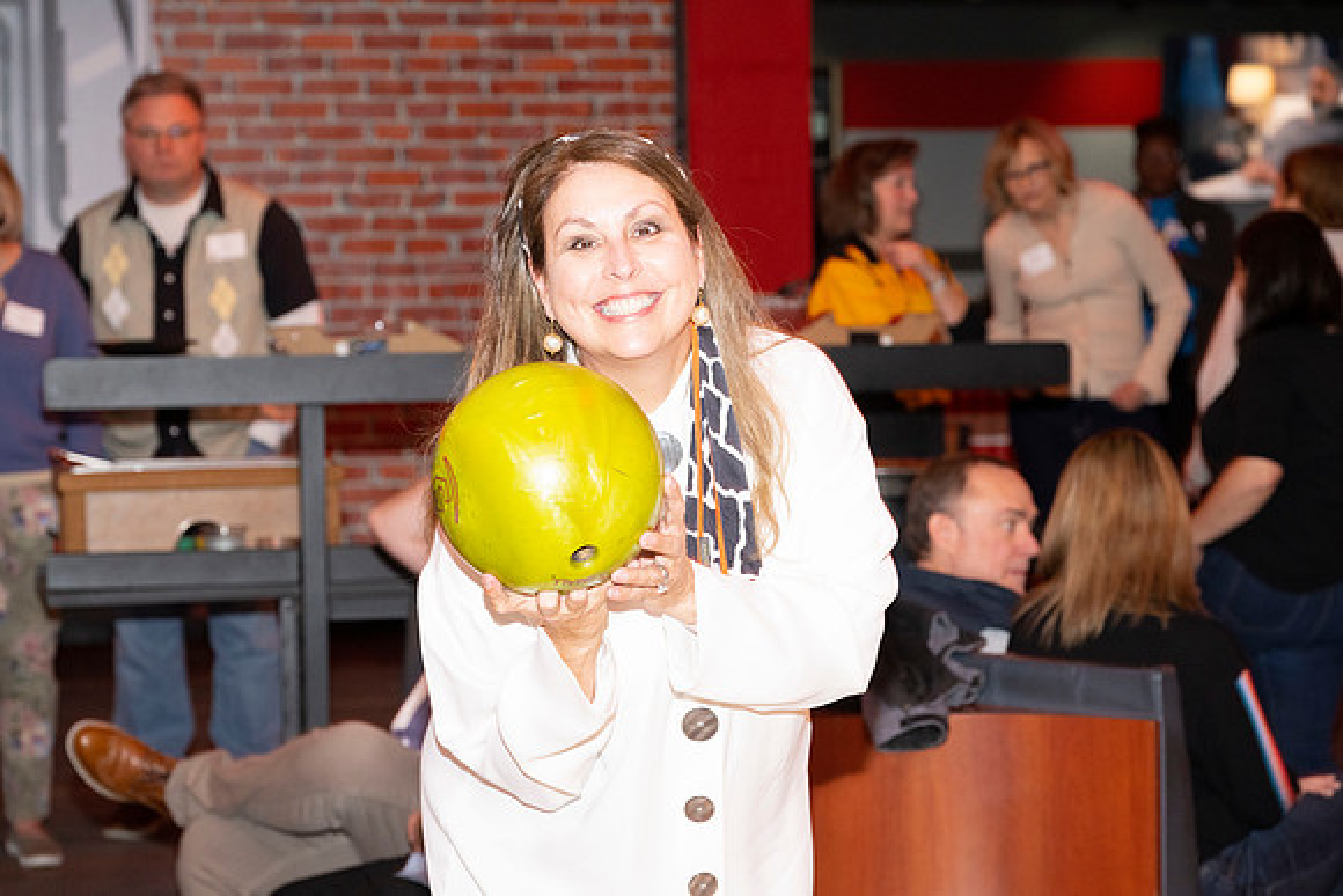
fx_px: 3321
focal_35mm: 89
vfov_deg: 15.4
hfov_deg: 22.9
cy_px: 448
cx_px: 672
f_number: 5.6
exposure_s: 1/100
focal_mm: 89
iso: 2000
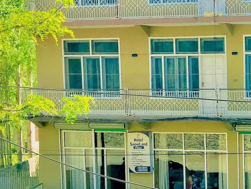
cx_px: 319
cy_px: 107
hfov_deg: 23.5
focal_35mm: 74
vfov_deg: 19.9
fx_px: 537
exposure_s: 1/490
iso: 25
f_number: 2.2
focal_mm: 4.15
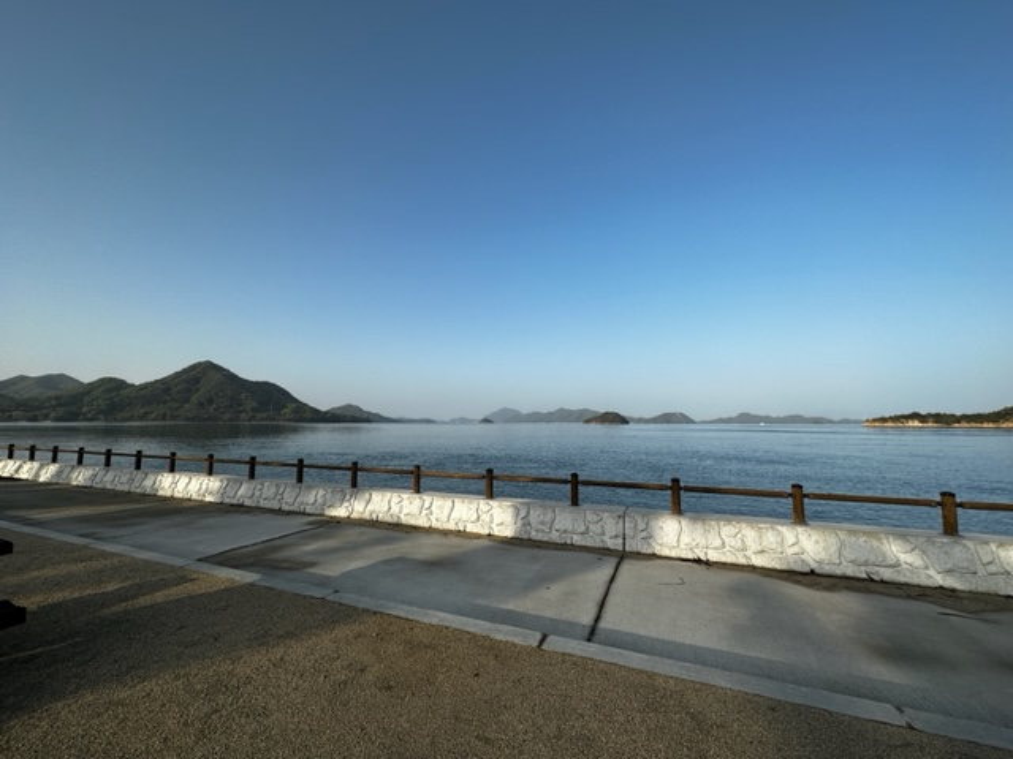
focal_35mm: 14
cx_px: 506
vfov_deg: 85.7
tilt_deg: +6.5
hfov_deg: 102.1
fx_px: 410
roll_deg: +0.1
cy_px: 380
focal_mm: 2.22
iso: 50
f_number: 2.2
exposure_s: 1/1742
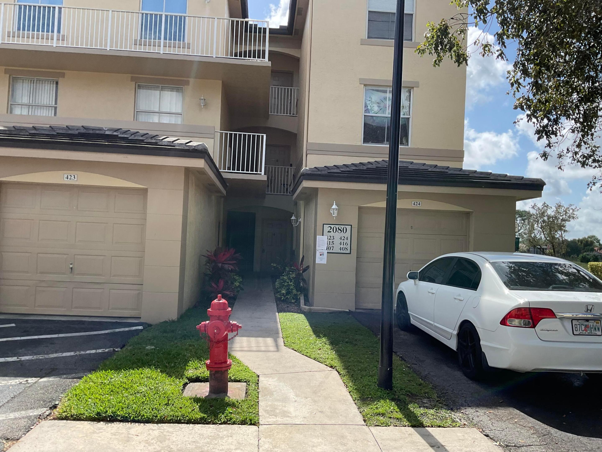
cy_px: 226
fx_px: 504
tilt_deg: +2.5
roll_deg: -0.9
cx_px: 301
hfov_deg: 61.7
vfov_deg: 48.2
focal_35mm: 29
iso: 16
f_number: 1.8
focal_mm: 3
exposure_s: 1/1377
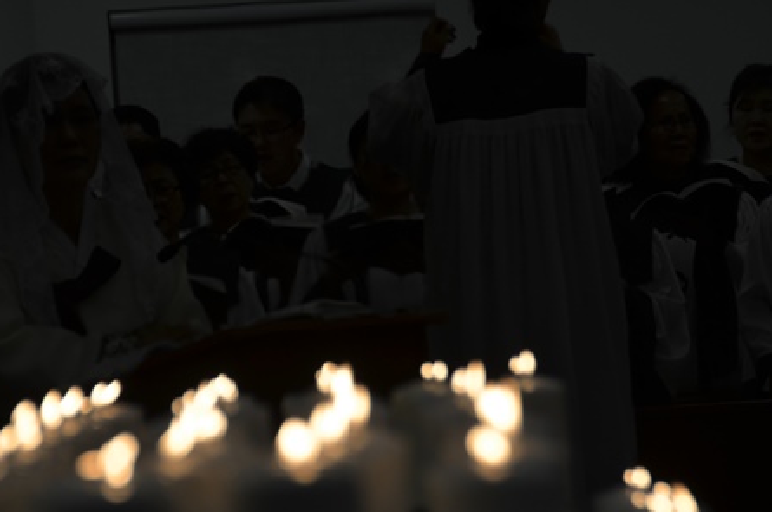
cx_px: 338
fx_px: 5544
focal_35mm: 259
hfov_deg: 8.0
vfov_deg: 5.3
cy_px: 253
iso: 200
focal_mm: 120
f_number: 5.6
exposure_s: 1/125
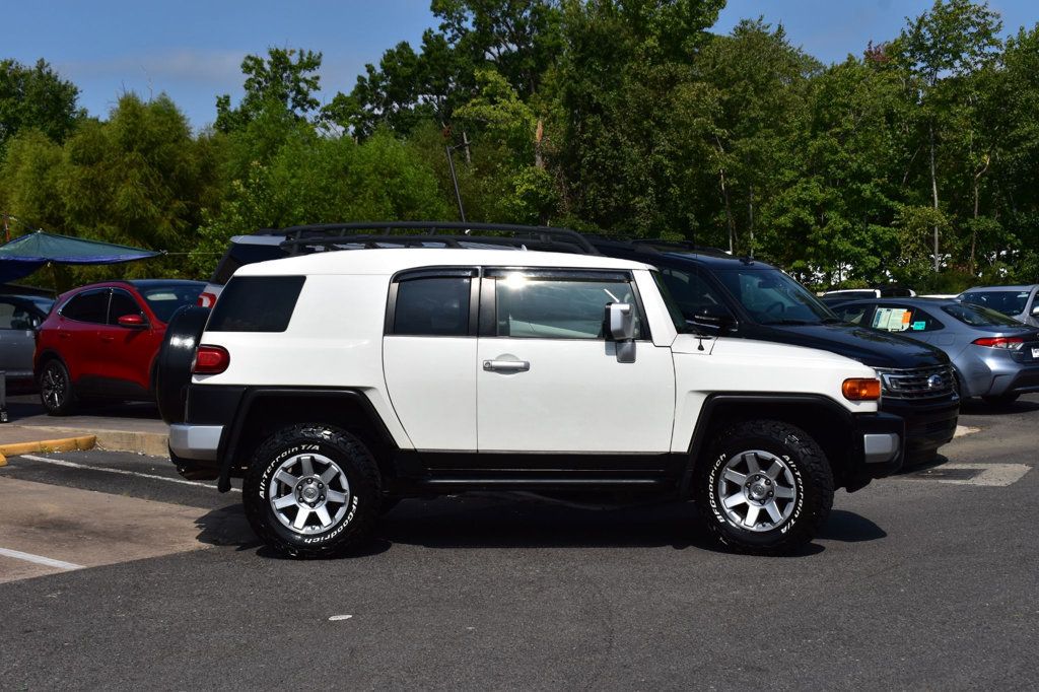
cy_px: 346
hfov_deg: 41.1
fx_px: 1385
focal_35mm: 48
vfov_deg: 28.1
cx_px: 520
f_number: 11
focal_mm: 32
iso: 200
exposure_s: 1/640
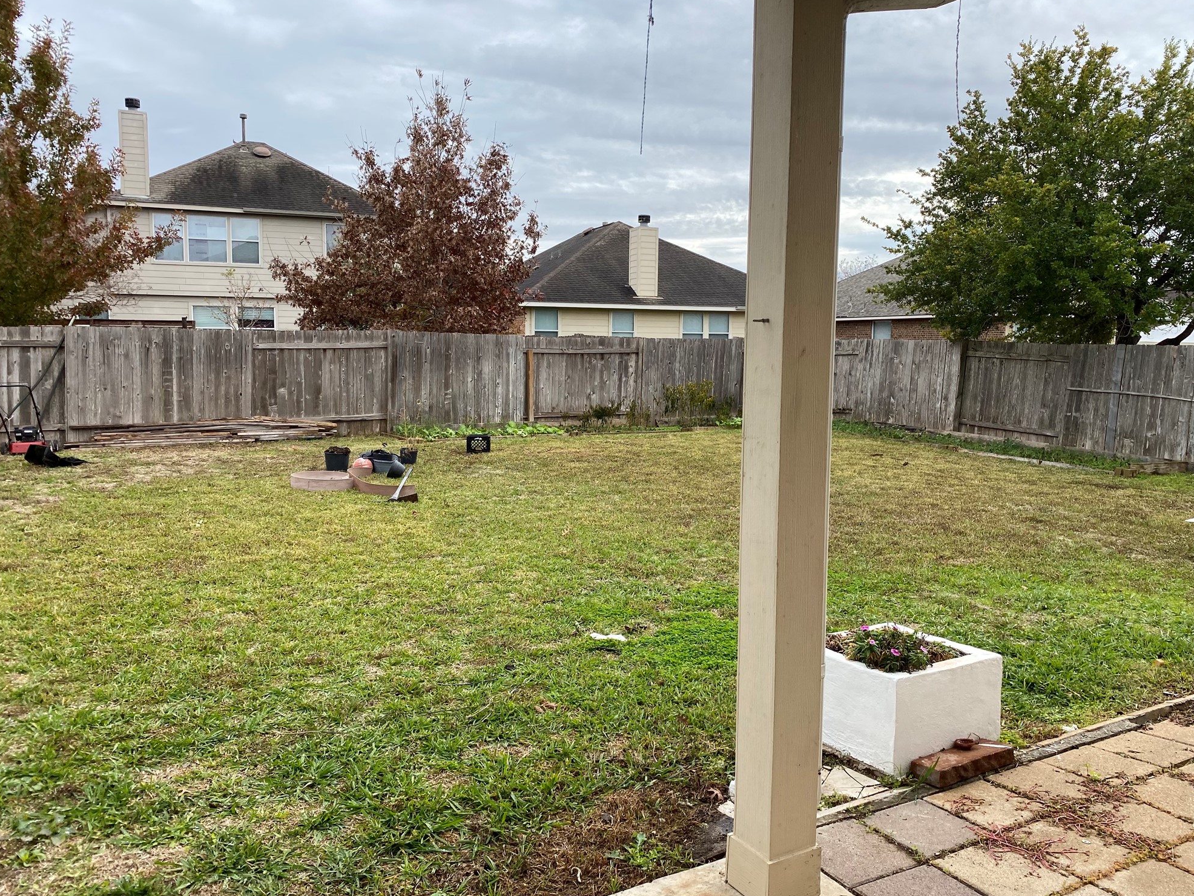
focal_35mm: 27
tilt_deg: -5.0
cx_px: 598
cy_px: 450
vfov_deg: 51.4
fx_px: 931
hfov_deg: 65.3
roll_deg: -0.3
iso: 32
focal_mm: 4.25
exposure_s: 1/990
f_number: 1.8
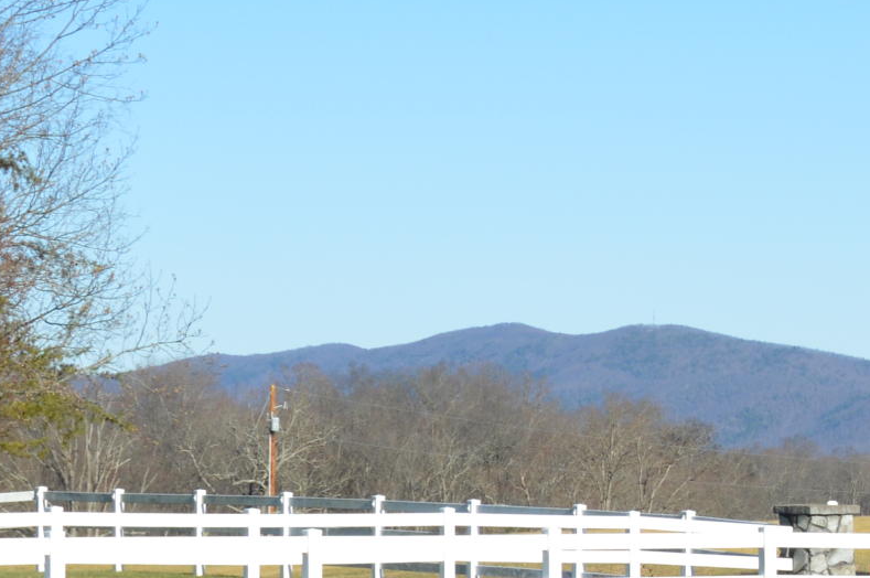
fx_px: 4270
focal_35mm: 177
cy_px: 266
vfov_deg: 7.7
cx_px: 1275
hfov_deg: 11.2
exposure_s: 1/250
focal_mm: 31
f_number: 8
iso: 100
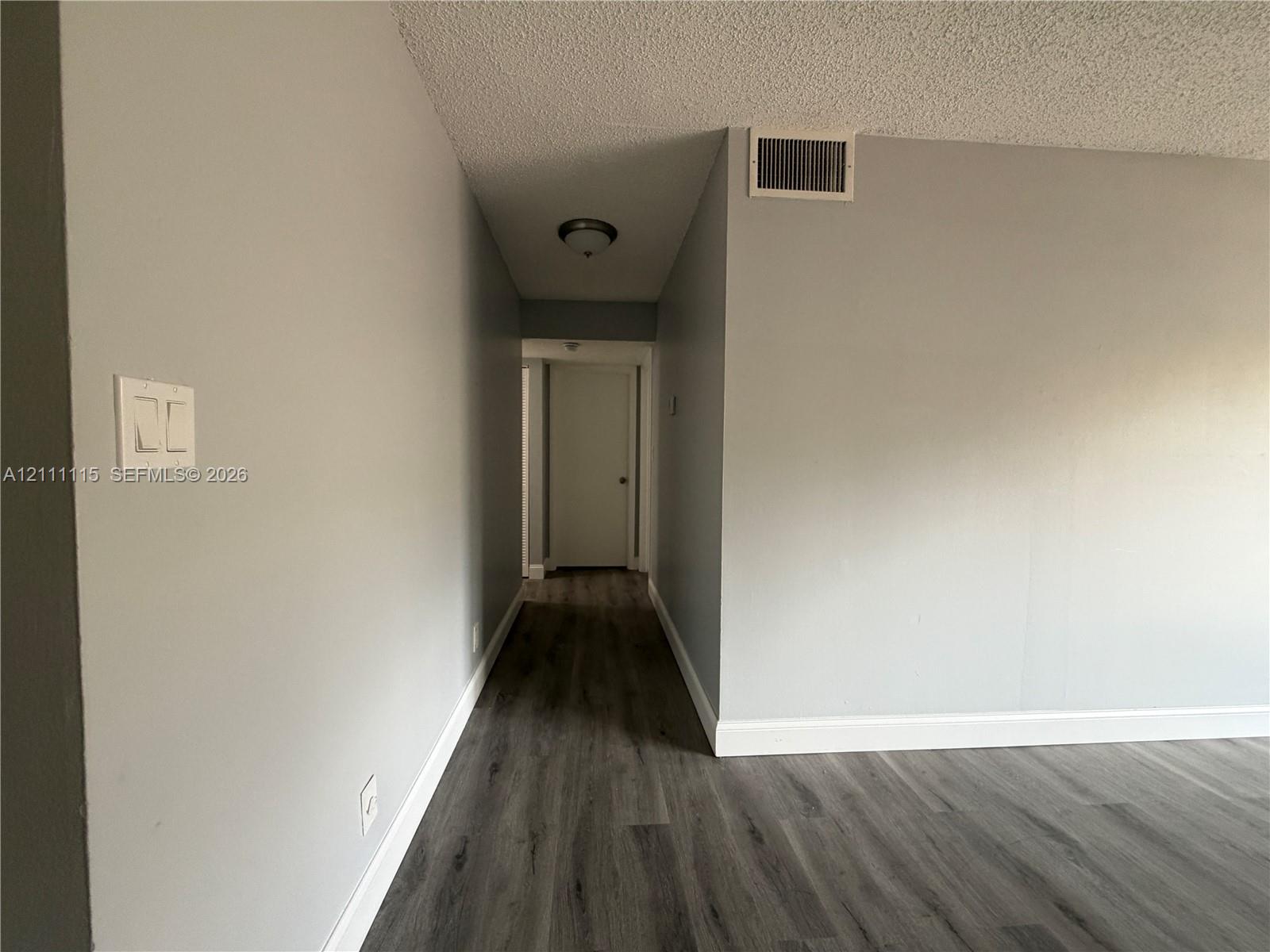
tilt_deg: -2.6
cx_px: 635
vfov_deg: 85.7
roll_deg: +0.2
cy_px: 476
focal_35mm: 14
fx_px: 514
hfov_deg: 102.1
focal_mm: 2.22
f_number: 2.2
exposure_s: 1/120
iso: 250
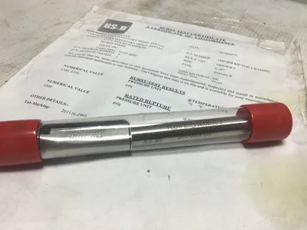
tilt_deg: -43.9
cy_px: 115
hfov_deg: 58.4
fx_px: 275
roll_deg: -5.8
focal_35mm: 31
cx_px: 154
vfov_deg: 45.4
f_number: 2.4
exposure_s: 1/201
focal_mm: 3.3
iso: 25
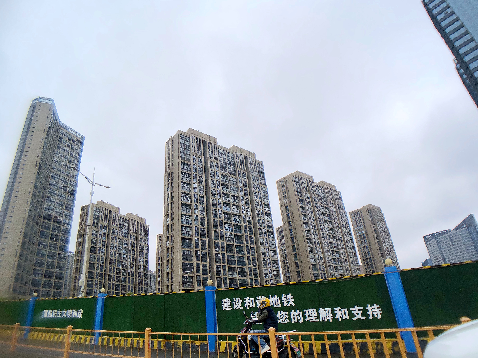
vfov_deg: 49.7
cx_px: 239
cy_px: 179
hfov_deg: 63.4
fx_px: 387
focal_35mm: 28
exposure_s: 1/1333
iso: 20
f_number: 1.8
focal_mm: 3.99
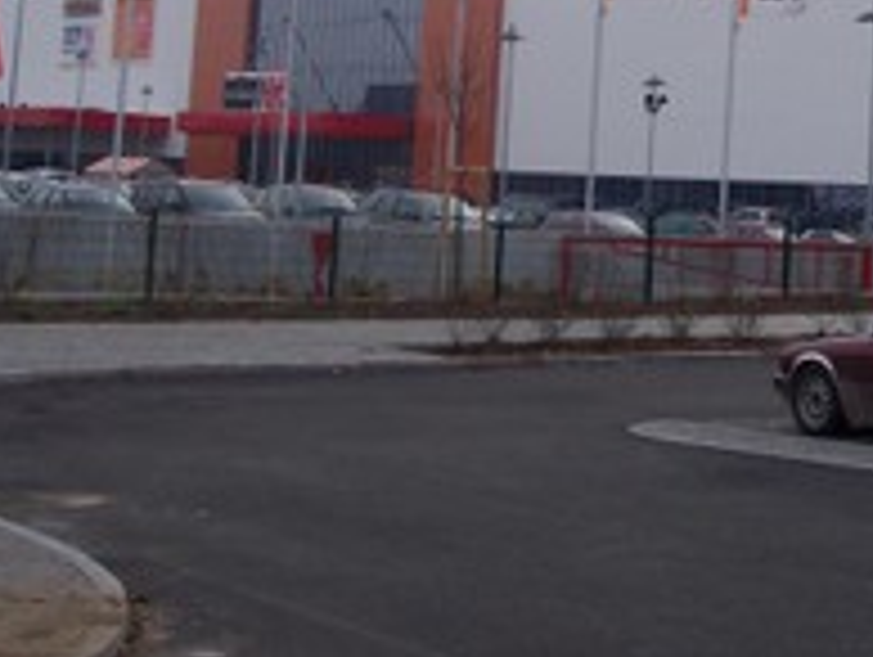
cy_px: -83
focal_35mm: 88
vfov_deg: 16.3
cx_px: 770
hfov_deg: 21.8
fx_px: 2222
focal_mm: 8
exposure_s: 1/350
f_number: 4.8
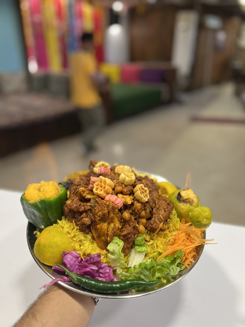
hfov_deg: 53.1
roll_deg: +0.6
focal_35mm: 26
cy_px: 164
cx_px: 122
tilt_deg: -24.6
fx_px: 245
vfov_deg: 67.3
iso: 125
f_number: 1.5
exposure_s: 1/100
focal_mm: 5.7
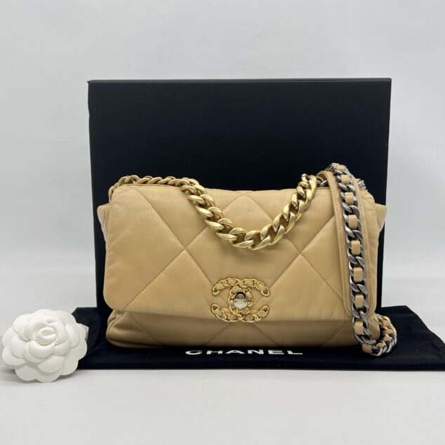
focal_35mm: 37
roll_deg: -0.1
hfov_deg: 44.9
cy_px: 227
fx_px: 538
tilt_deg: -6.5
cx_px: 225
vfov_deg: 44.9
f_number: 1.5
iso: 32
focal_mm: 5.7
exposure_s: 1/113
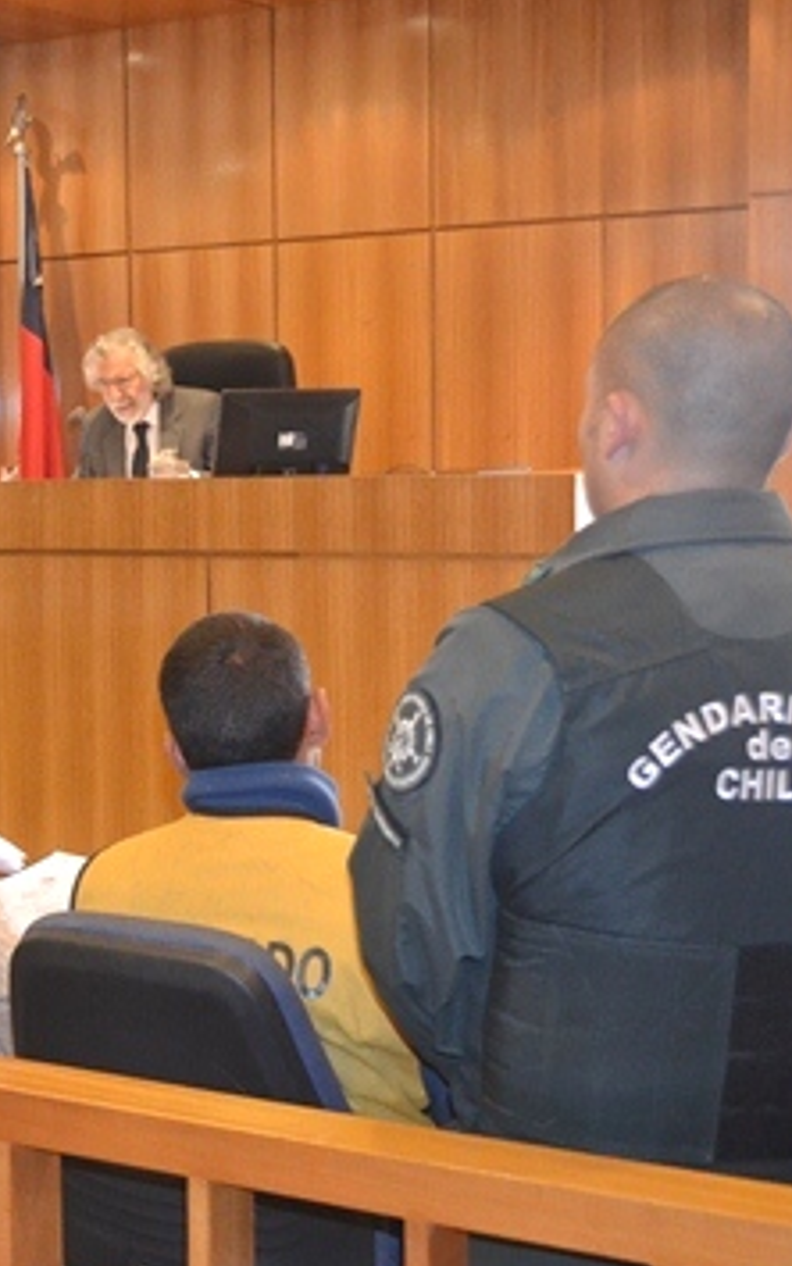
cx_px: -175
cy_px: 706
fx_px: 2140
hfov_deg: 19.6
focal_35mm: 62
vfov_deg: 32.9
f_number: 4
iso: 2500
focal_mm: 24
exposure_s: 1/60
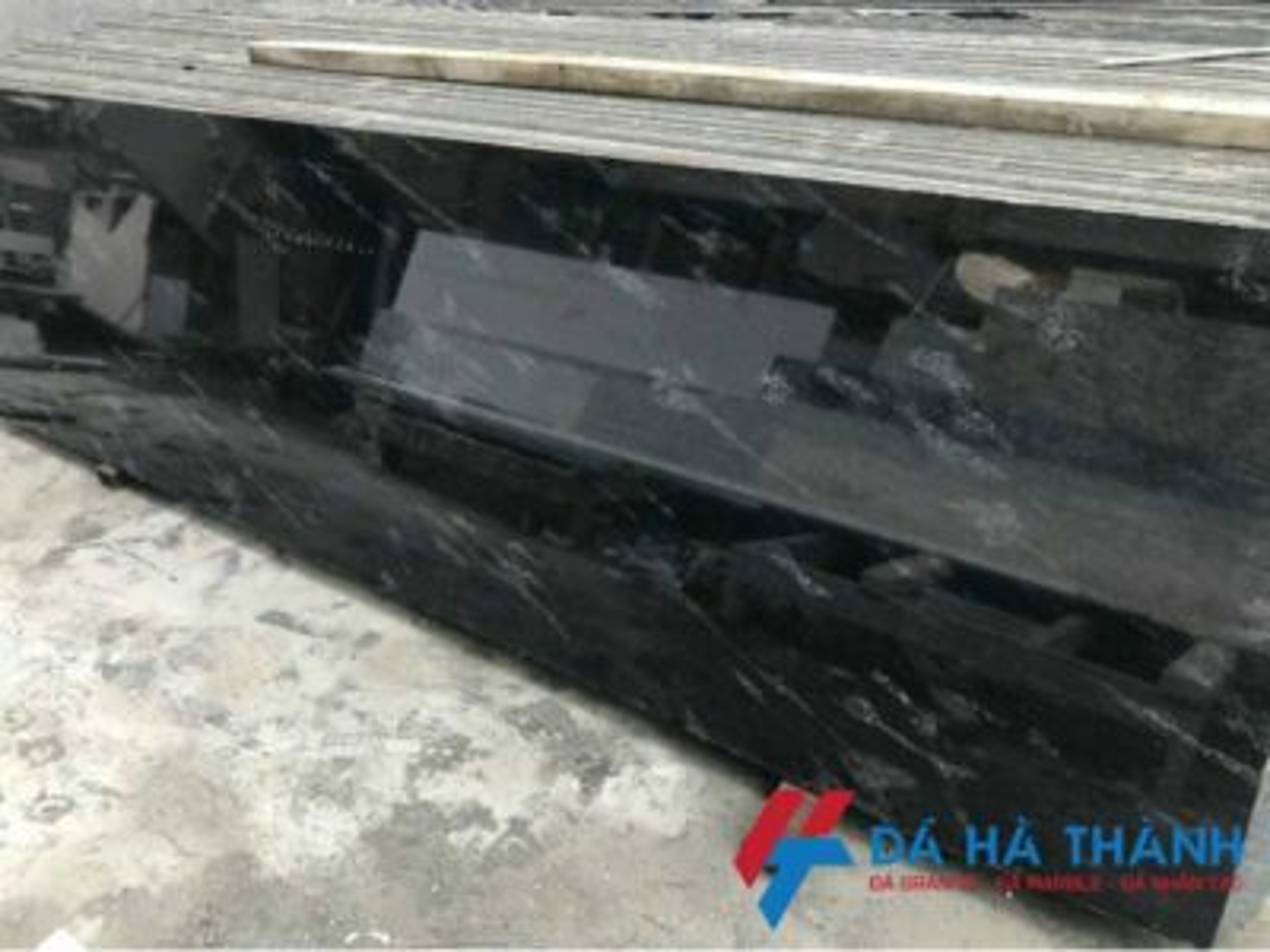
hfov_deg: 61.7
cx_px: 635
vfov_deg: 48.2
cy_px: 476
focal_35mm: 29
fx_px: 1064
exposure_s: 1/17
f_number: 2.2
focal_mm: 4.15
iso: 40
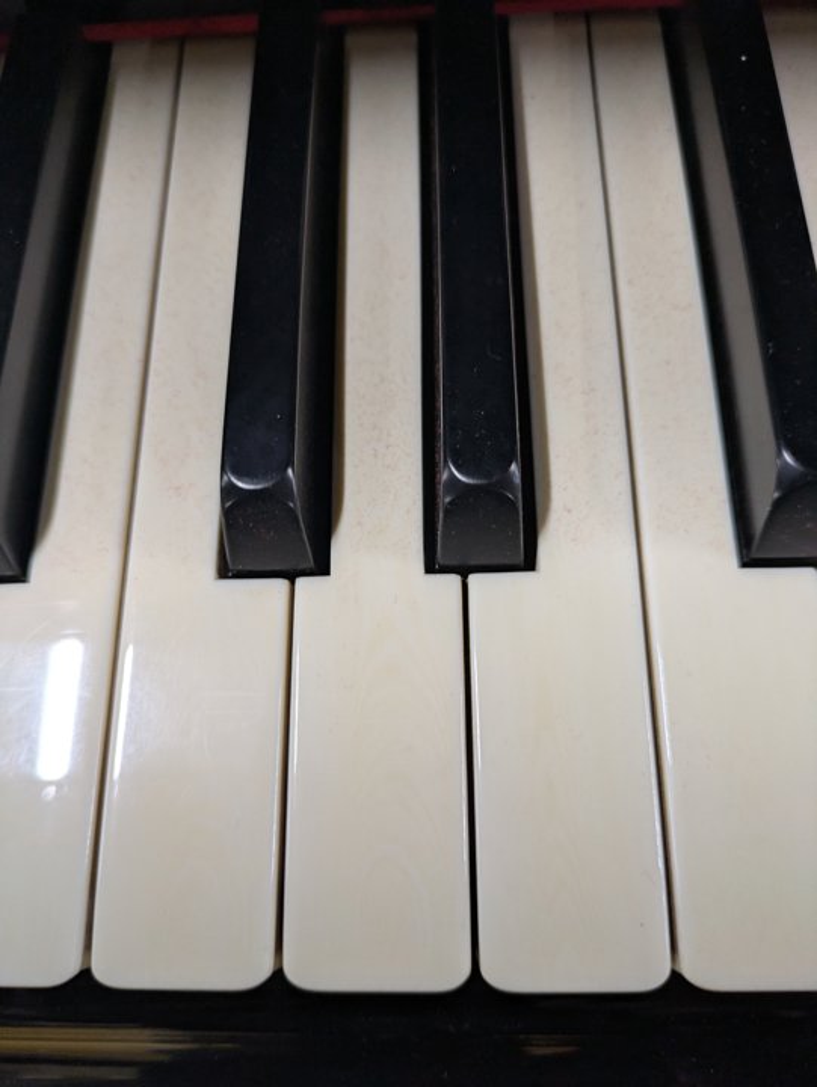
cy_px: 544
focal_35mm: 25
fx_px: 786
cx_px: 408
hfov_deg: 54.9
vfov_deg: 69.4
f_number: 1.89
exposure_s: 1/40
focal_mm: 5.43
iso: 221
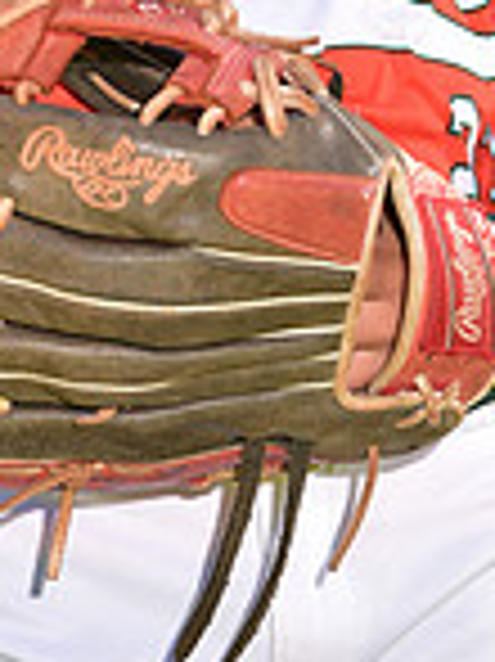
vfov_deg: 3.4
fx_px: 11227
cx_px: 223
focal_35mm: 588
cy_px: -396
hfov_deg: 2.5
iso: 80
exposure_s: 1/200
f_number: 5.6
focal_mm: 155
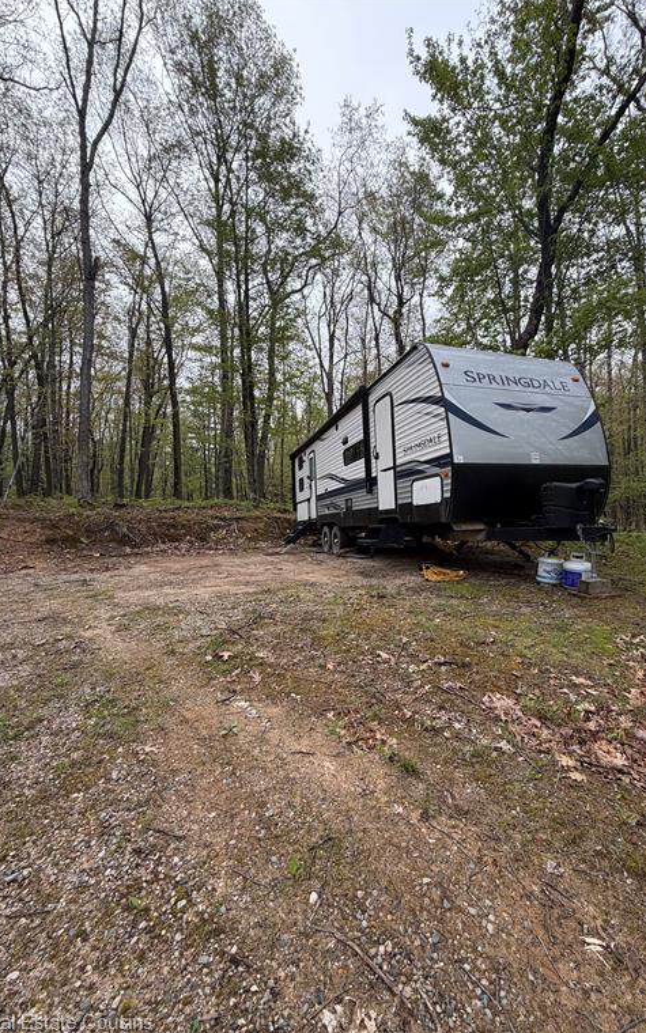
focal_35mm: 15
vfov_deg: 101.5
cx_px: 362
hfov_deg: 74.5
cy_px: 516
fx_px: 423
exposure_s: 1/294
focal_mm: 2.22
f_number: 2.2
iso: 50
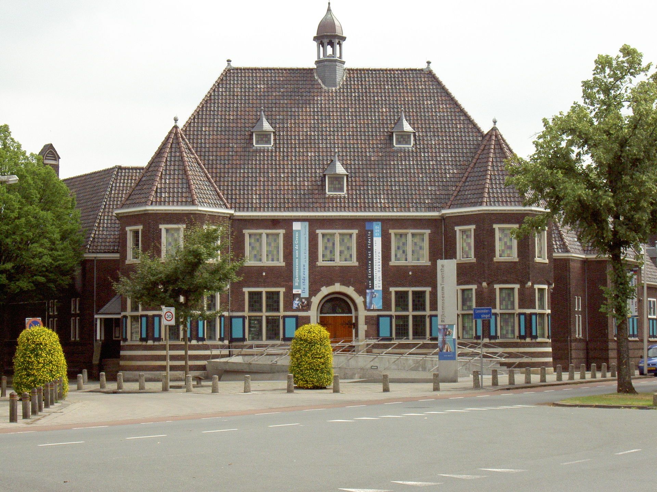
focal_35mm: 69
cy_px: 246
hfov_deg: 28.2
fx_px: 1310
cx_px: 328
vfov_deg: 21.3
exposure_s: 1/500
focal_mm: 14.2
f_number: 6.1
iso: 200
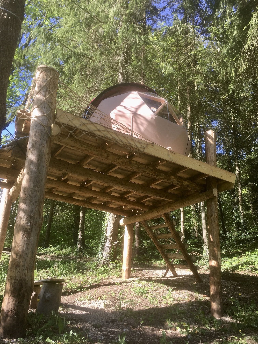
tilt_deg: +19.6
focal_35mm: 29
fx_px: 288
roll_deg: -1.3
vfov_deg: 61.7
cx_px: 129
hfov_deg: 48.2
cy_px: 172
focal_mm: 4.15
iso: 25
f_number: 2.2
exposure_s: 1/212
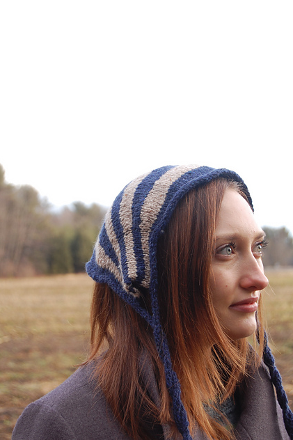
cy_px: 222
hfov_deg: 17.3
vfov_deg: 25.7
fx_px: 965
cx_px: 145
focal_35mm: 79
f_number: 5.6
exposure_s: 1/80
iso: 200
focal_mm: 52
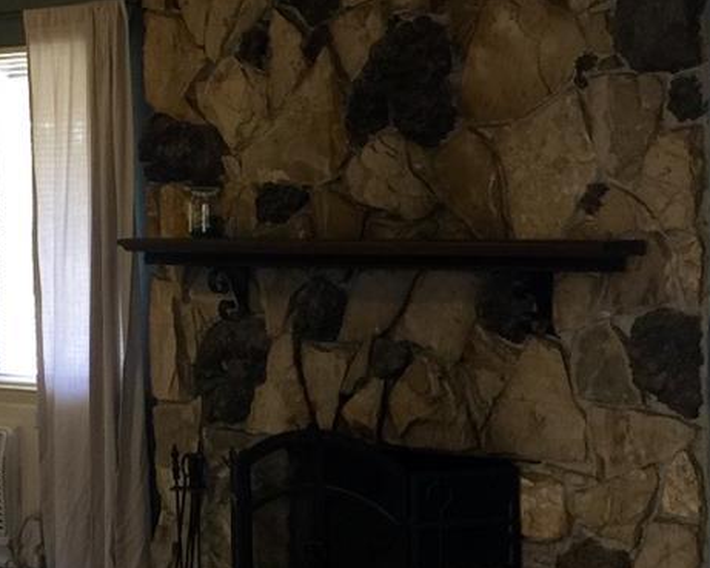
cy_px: 368
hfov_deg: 20.5
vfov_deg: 16.7
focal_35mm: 92
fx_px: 1934
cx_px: 582
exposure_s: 1/15
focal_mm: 4.15
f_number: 2.2
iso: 50
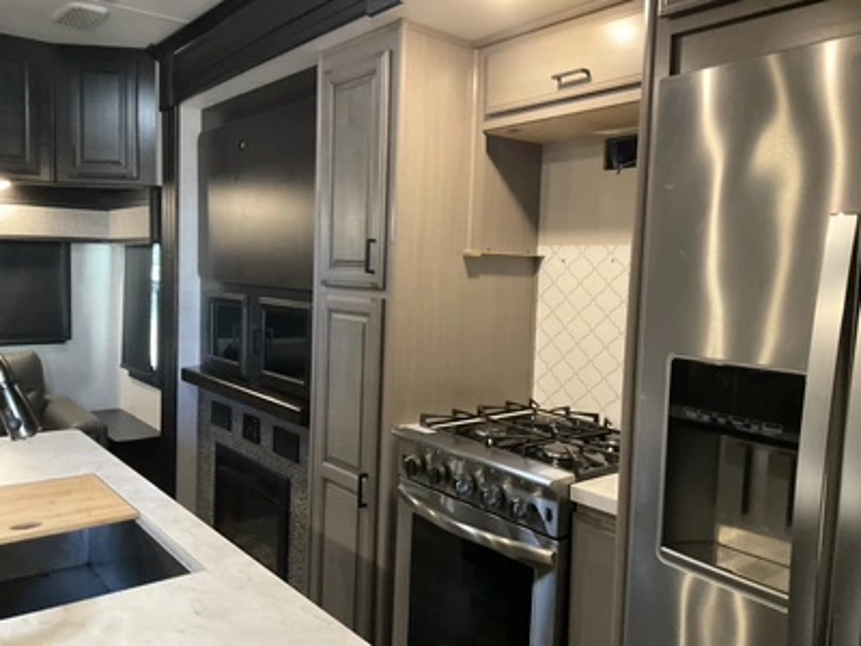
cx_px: 430
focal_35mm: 29
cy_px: 323
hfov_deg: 61.7
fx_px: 721
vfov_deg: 48.2
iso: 320
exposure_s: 1/37
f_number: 1.8
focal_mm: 3
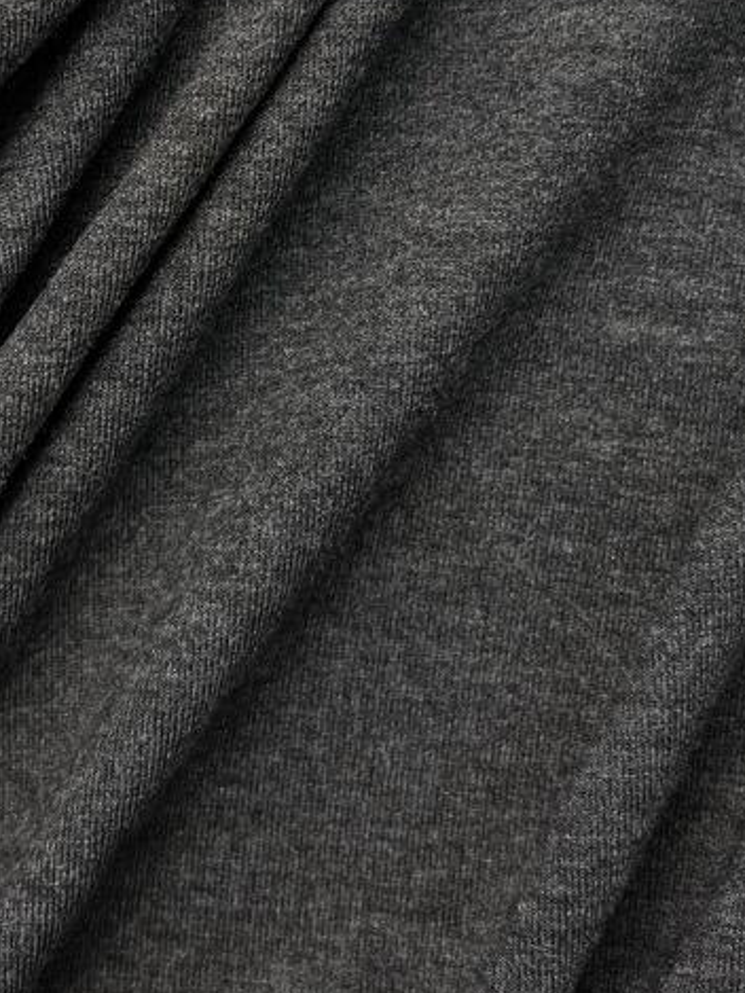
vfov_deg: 26.0
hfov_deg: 20.6
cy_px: 4
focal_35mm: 71
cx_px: 235
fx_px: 2036
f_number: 1.5
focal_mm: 5.7
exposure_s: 1/670
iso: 50
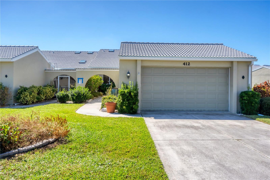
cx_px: 135
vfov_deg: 47.9
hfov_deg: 67.4
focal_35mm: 27
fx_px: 202
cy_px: 90
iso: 400
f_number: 8
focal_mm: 27
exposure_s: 1/8000
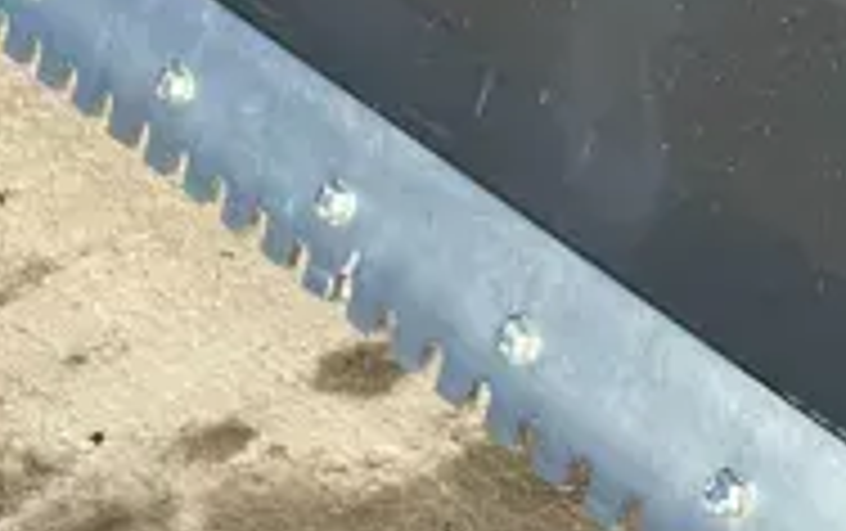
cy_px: -130
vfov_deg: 7.5
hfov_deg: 12.1
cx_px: 508
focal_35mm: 173
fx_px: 3994
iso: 64
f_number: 1.78
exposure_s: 1/1695
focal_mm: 6.86
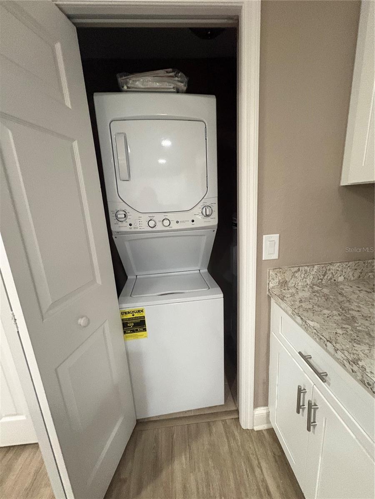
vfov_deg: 102.1
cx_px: 188
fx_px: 202
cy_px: 250
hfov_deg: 85.7
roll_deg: +5.0
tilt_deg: -10.6
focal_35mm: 14
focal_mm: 2.22
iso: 640
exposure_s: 1/60
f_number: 2.2
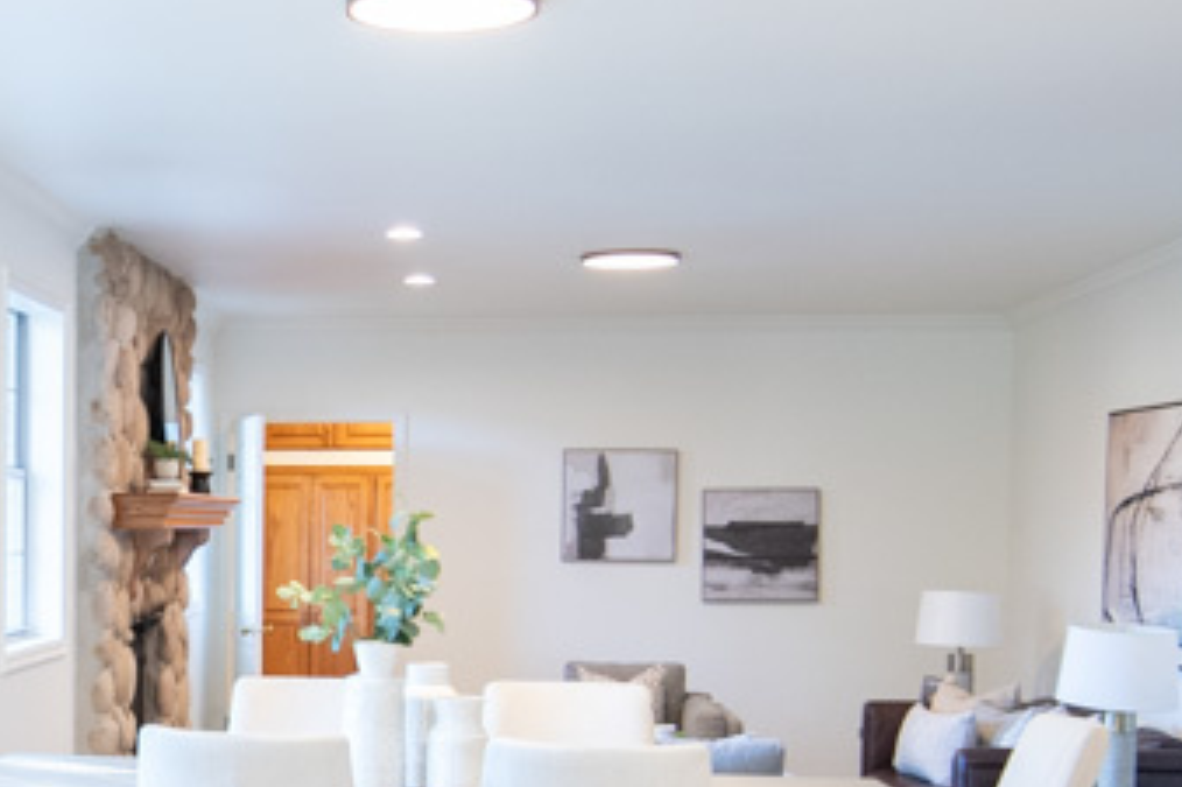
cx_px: 108
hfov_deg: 30.0
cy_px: 637
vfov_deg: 21.0
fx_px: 2100
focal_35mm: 64
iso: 800
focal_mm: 15
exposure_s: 1/60
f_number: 2.8
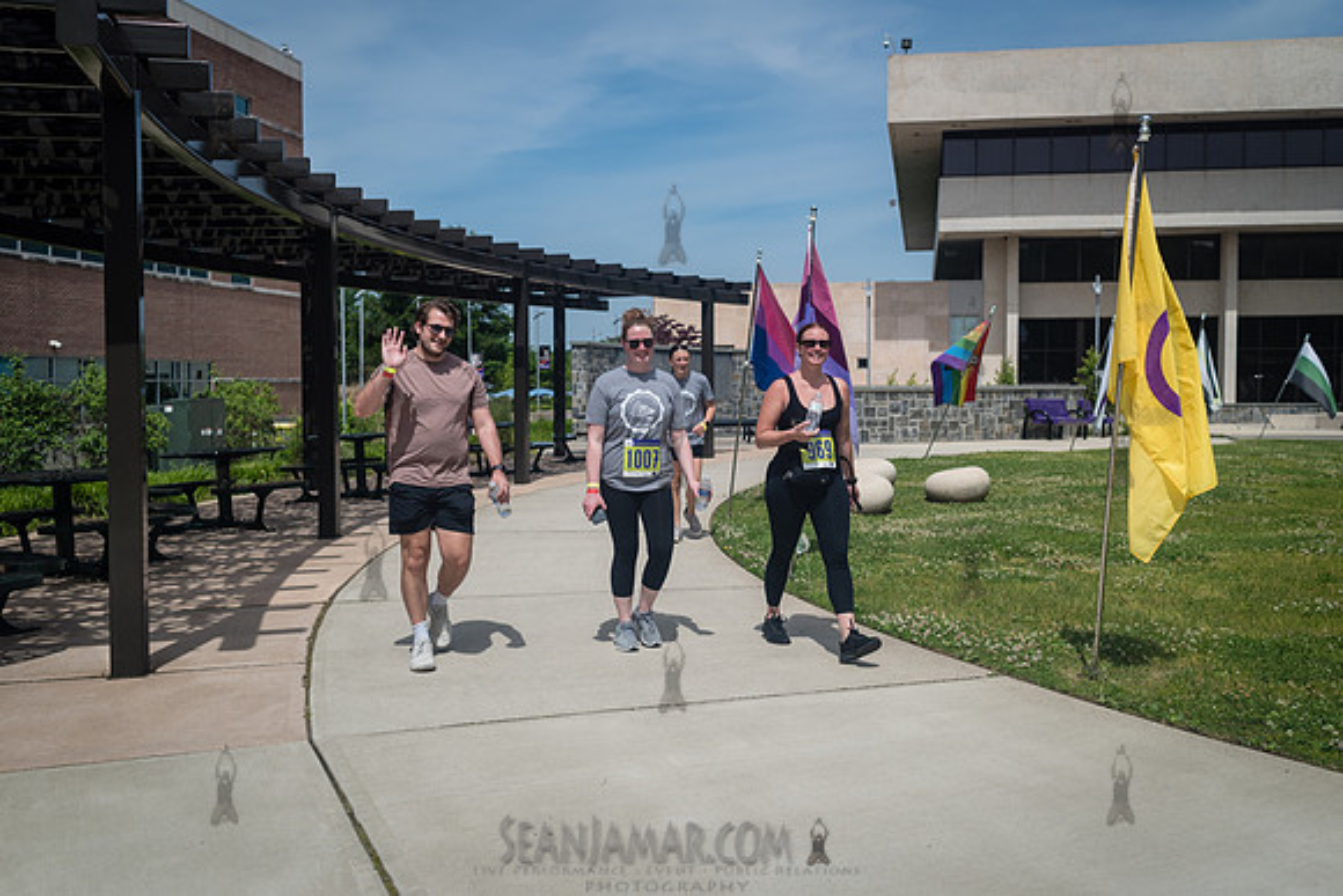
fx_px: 1372
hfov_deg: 52.2
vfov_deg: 36.2
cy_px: 449
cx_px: 691
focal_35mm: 37
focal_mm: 35
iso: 200
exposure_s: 1/4000
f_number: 4
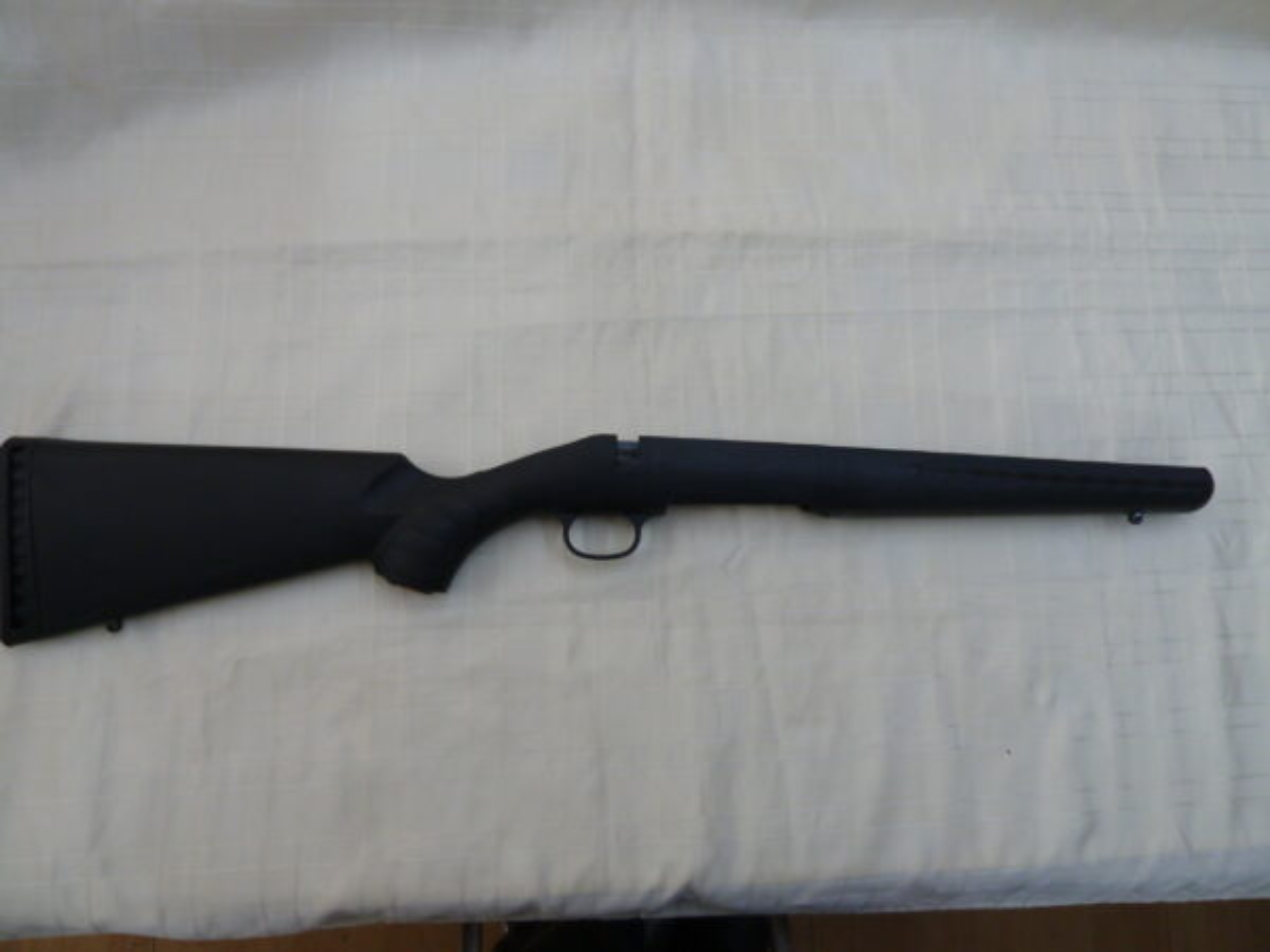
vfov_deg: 54.9
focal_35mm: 25
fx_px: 917
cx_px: 635
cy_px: 476
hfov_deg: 69.4
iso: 160
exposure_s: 1/30
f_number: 3.3
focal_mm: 4.1
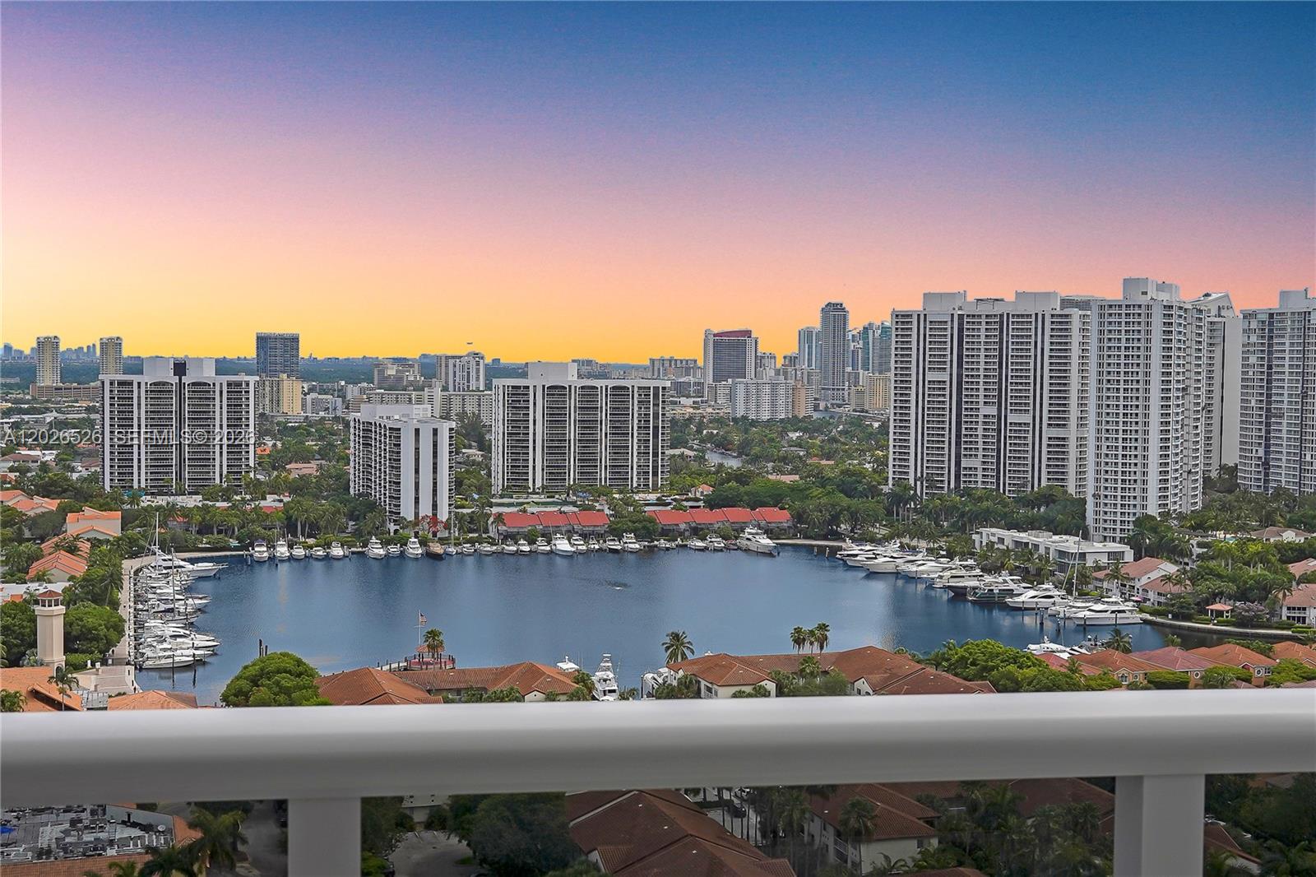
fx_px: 1645
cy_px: 438
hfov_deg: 43.6
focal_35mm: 45
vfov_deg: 29.9
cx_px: 658
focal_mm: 30
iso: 250
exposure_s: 1/640
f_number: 9
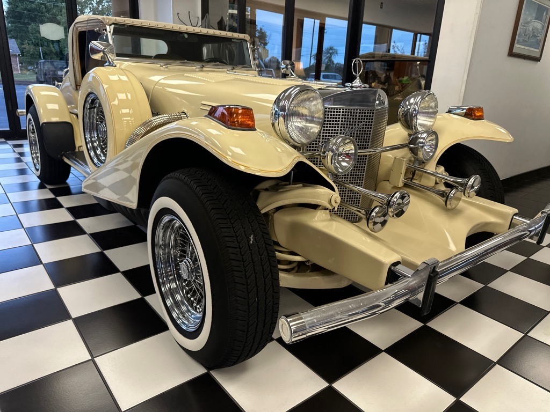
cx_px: 275
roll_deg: -2.5
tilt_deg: -18.3
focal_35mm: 24
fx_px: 381
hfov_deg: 71.6
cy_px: 206
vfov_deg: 56.8
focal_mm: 6.86
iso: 125
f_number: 1.78
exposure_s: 1/120
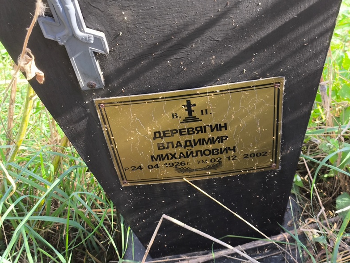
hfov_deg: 37.5
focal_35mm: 51
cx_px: 177
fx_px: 516
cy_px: 129
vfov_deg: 28.6
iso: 64
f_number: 1.7
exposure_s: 1/120
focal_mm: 4.71
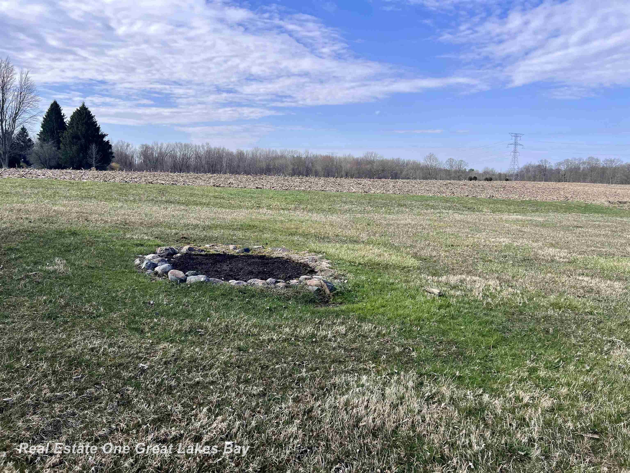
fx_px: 473
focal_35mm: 26
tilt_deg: -5.9
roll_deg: -1.1
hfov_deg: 67.3
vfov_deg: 53.1
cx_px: 315
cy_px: 236
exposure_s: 1/2994
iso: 50
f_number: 1.5
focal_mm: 5.7
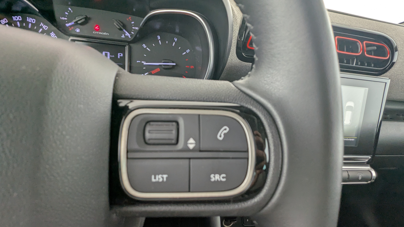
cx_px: 208
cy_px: 123
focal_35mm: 18
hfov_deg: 92.6
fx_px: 193
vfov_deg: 60.9
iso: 108
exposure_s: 1/52.6
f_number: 2.2
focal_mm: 2.35
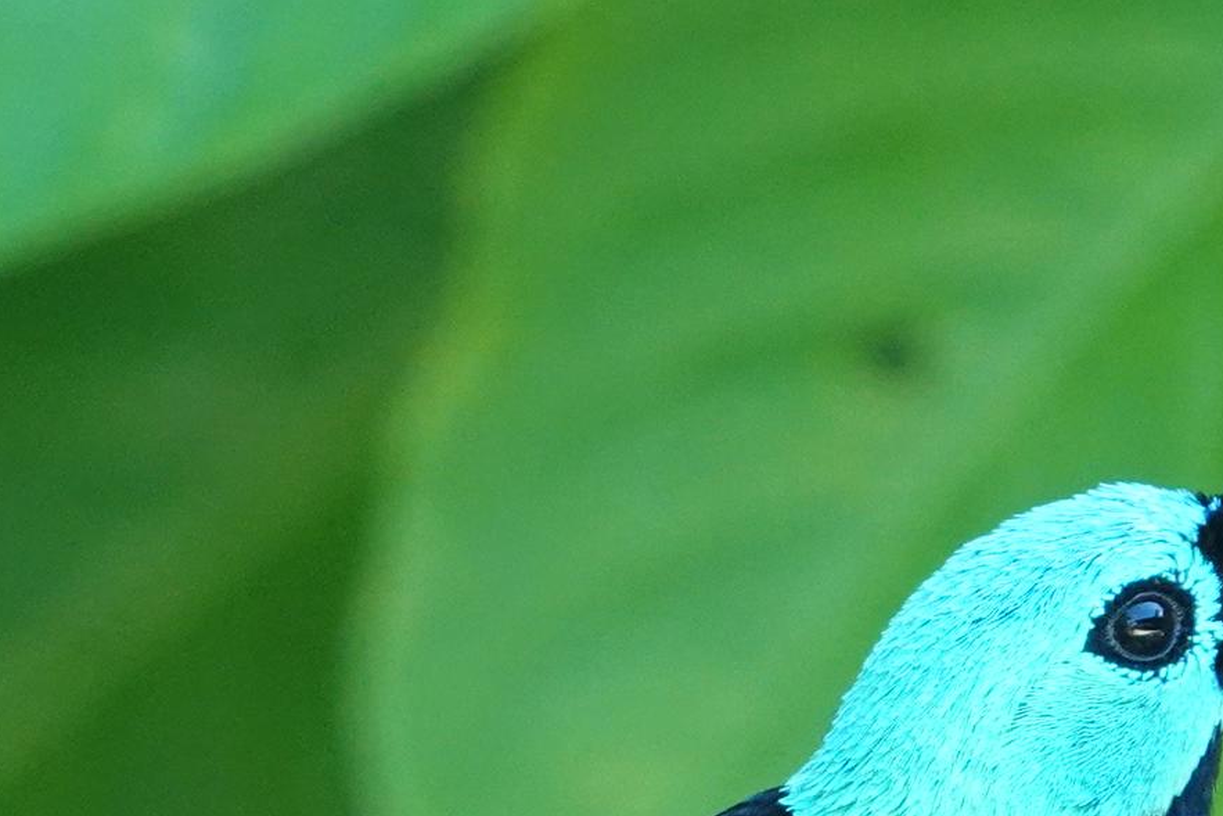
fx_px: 80828
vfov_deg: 0.6
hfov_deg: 0.9
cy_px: 1017
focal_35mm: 2379
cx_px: -474
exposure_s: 1/200
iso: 800
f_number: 4
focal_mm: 200.72
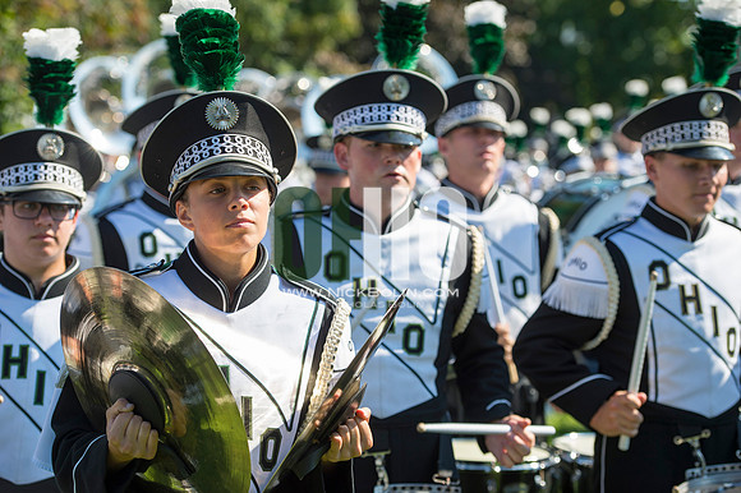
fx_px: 2057
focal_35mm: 100
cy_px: 246
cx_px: 370
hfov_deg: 20.4
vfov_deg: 13.7
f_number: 4.5
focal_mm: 100
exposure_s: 1/1000
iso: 200
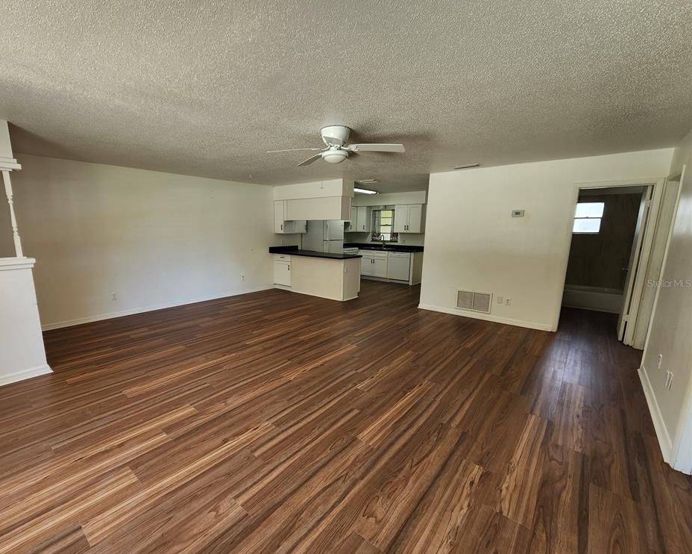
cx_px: 311
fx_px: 287
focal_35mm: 14
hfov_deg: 100.4
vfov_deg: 87.9
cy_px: 283
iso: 64
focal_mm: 2.2
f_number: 2.2
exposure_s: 1/60
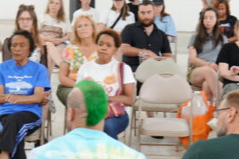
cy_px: 120
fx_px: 700
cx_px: 178
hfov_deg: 19.3
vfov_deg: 12.9
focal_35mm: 105
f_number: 2.8
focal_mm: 25
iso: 800
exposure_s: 1/60
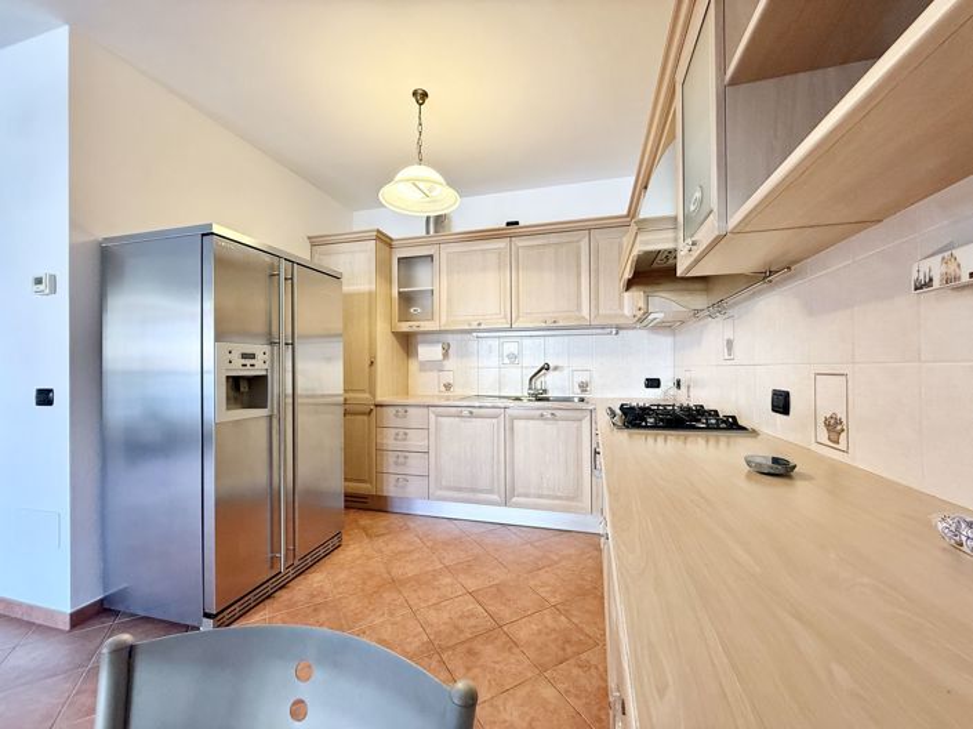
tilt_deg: +0.8
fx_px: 393
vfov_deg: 85.6
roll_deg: +0.7
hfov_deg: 102.1
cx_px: 486
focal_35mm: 14
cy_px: 364
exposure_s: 1/50
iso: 200
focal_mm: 2.22
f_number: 2.2
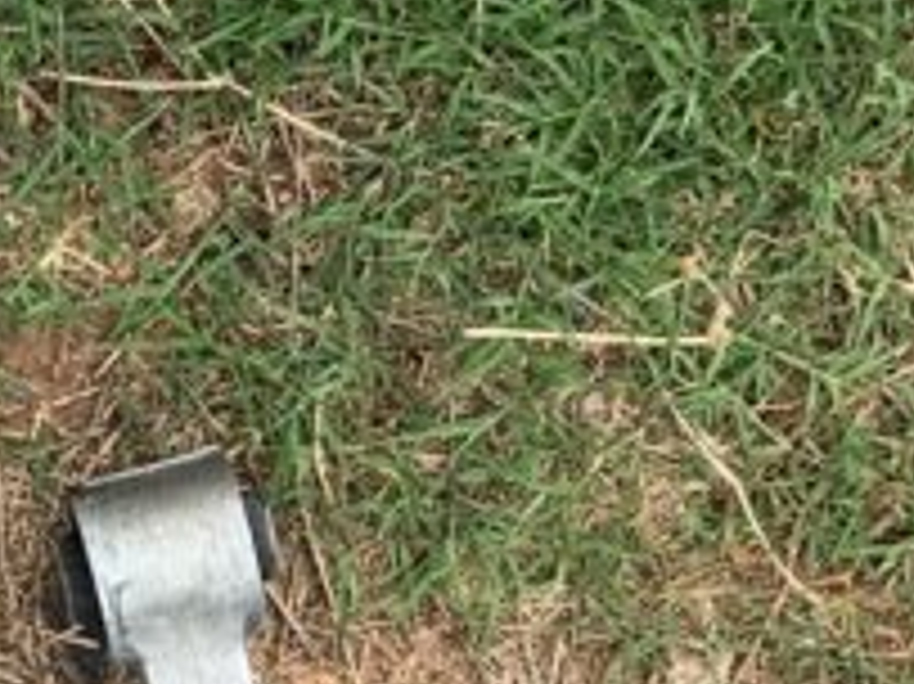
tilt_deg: -81.1
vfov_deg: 10.6
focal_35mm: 131
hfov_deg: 15.0
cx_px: 248
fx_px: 3457
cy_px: 1264
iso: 25
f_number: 1.8
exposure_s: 1/727
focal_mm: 4.25
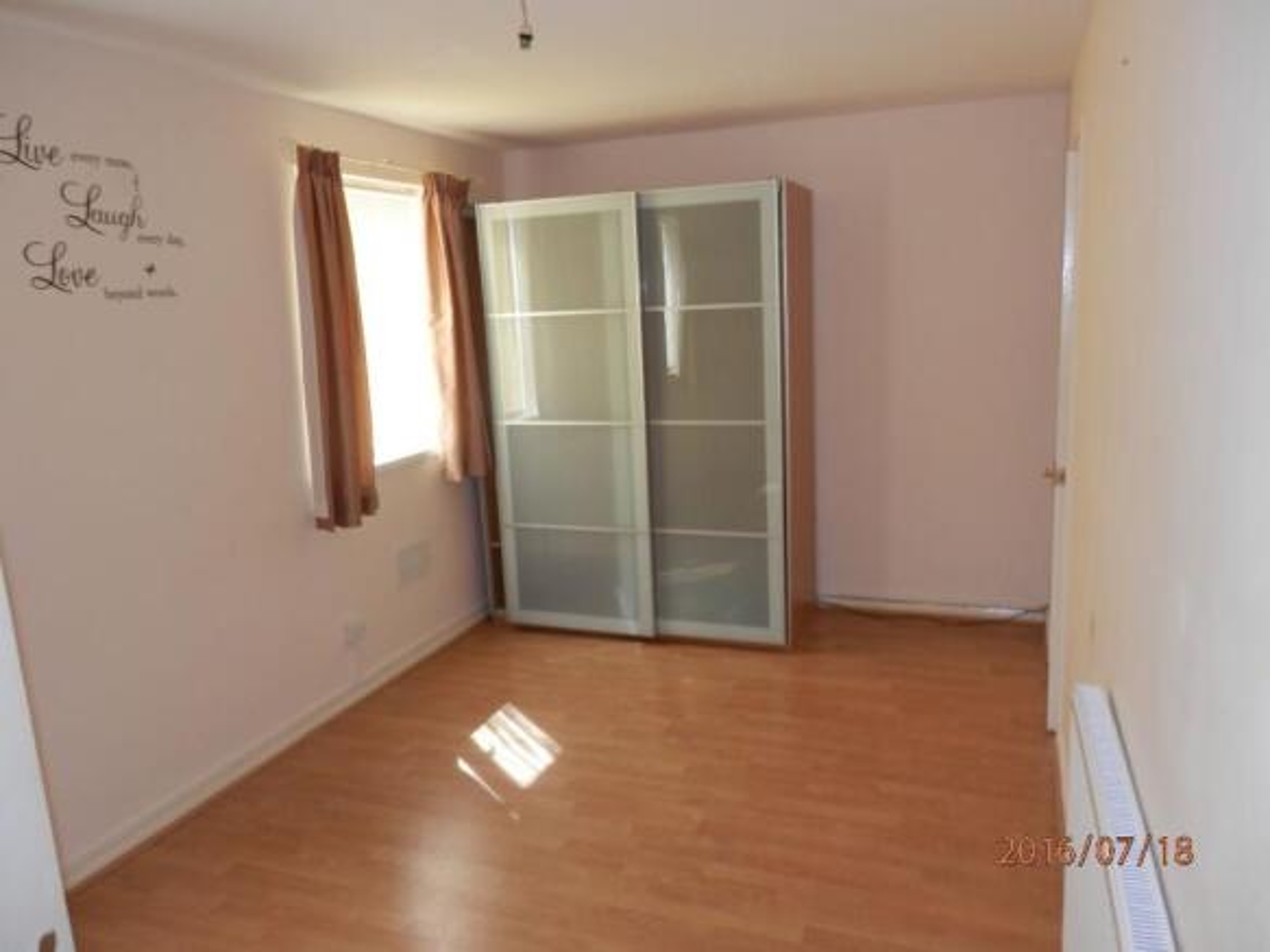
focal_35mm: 25
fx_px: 917
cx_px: 635
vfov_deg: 54.9
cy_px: 476
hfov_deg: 69.4
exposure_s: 1/30
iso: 100
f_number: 3
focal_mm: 4.5
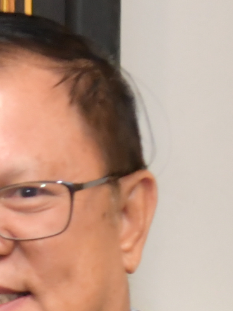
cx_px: -331
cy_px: 338
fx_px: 3775
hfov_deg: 3.5
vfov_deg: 4.7
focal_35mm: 421
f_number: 4
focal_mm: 52
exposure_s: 1/160
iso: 2000
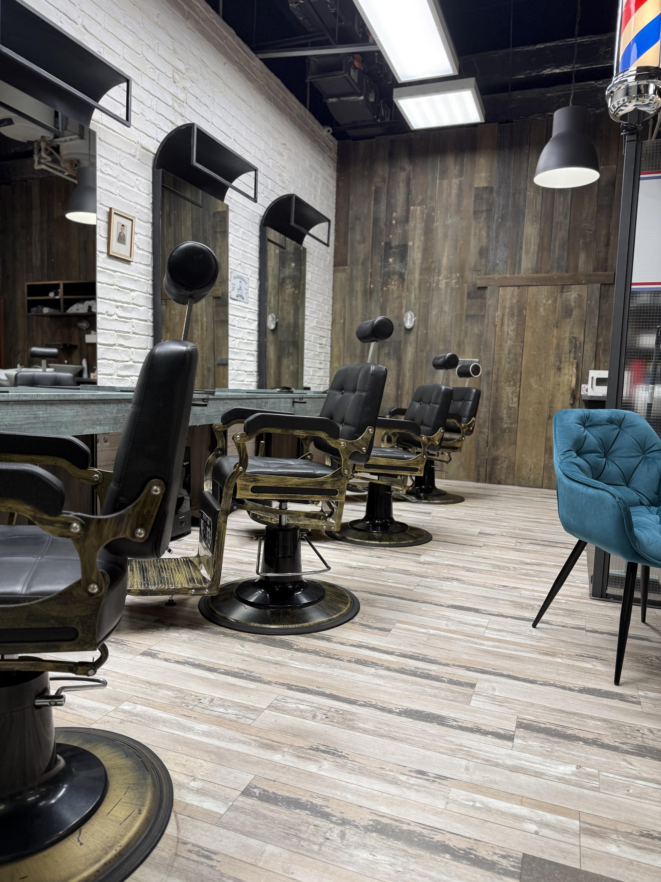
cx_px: 330
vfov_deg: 71.6
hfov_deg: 56.8
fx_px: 611
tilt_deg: -5.5
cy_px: 441
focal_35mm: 24
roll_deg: -2.4
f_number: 1.78
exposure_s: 1/100
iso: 125
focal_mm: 6.76
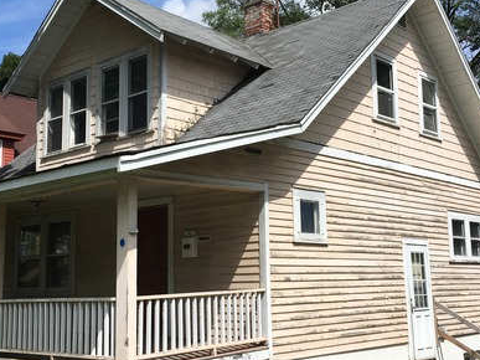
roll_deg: +0.4
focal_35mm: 48
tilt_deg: +10.2
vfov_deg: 30.2
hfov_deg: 39.6
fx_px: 665
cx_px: 220
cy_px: 175
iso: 25
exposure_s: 1/2653
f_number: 2.2
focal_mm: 4.15
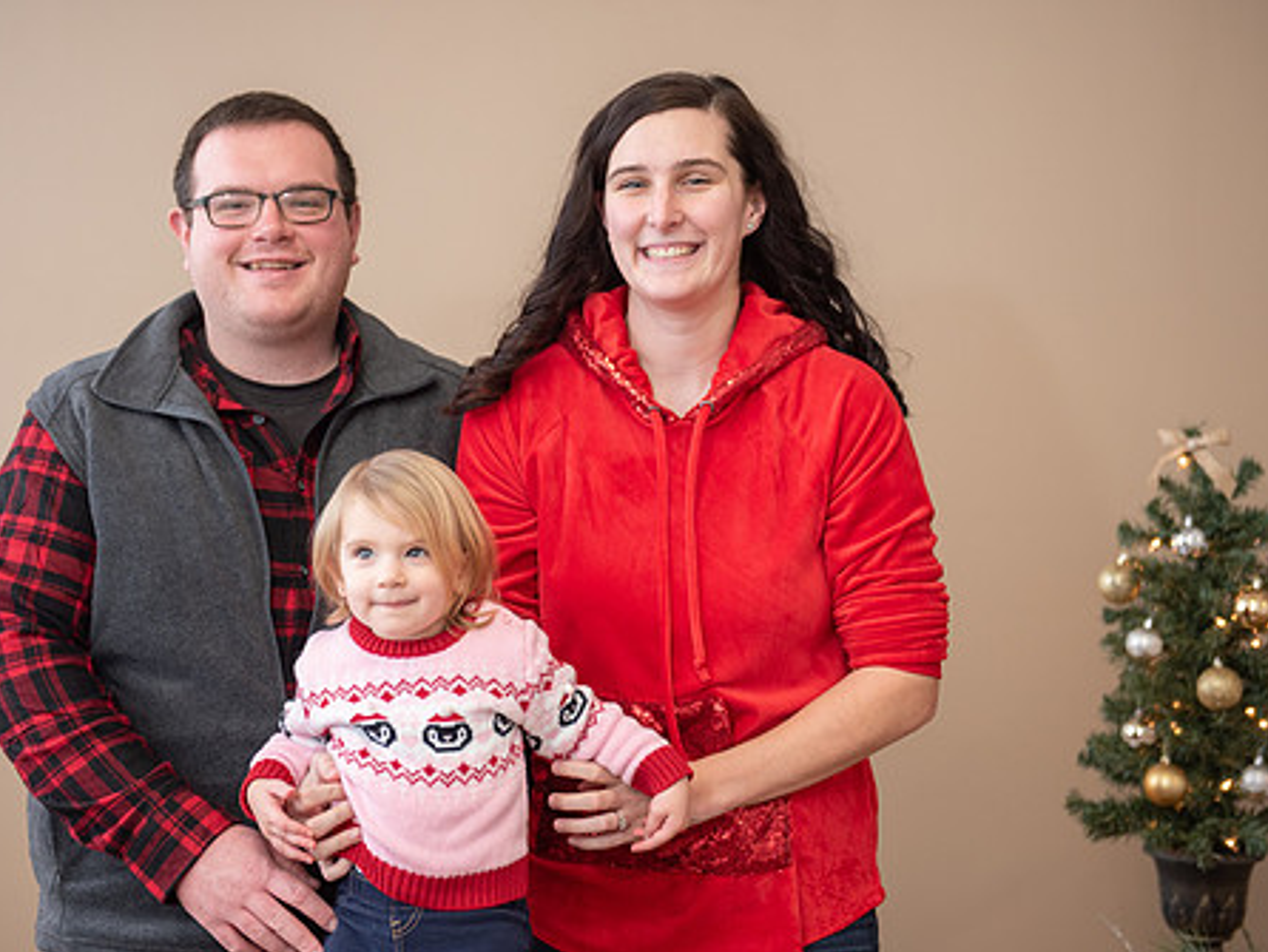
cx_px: 589
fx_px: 2566
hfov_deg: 27.8
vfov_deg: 21.0
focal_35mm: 70
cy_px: 524
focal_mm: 56
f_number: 2.8
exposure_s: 1/200
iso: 500
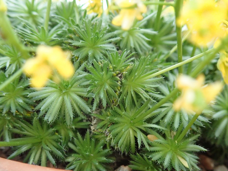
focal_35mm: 36
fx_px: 237
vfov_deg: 39.6
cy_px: 94
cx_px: 121
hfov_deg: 51.3
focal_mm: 5.5
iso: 800
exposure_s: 1/125
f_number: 2.3
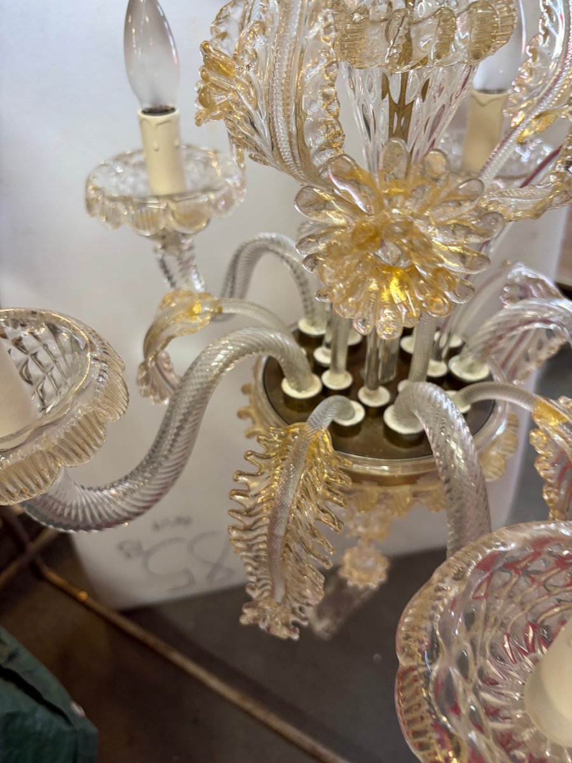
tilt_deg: -39.9
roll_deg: +2.7
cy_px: 382
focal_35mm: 26
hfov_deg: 53.1
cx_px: 286
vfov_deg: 67.3
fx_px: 573
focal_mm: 5.96
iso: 125
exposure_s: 1/50
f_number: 1.6
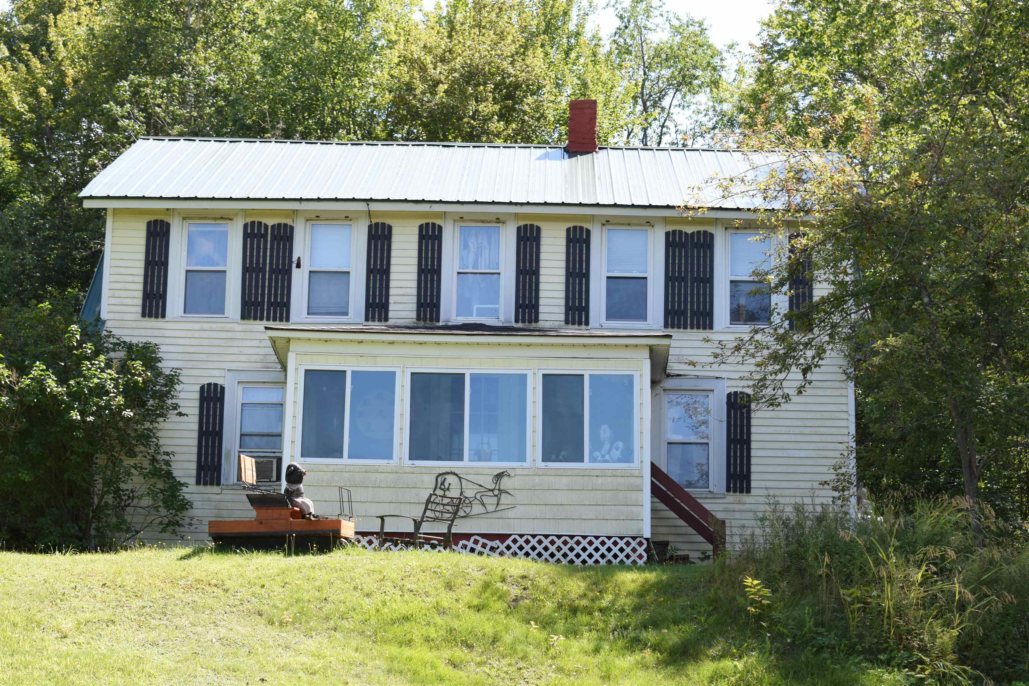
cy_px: 343
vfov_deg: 16.6
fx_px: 2358
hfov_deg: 24.6
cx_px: 514
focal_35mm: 82
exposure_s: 1/250
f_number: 8
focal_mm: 55
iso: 360
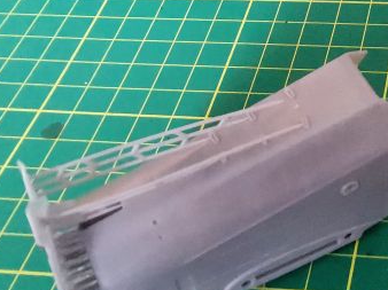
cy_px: 83
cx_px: 443
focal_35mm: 64
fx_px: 717
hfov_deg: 27.3
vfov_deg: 22.7
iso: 1000
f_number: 2.2
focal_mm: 2.35
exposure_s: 1/16.7
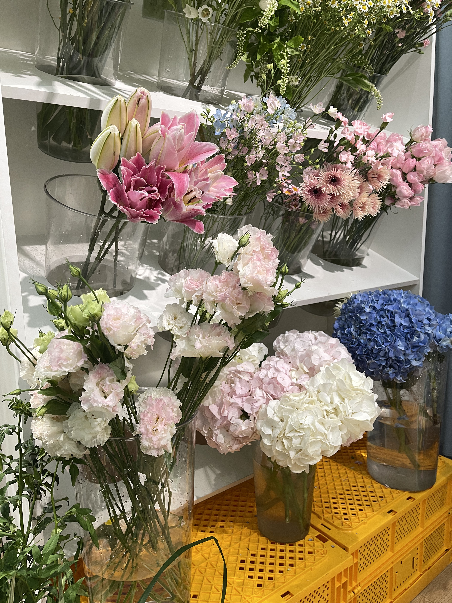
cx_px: 226
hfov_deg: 54.9
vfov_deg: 69.4
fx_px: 435
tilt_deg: -9.3
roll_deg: +1.7
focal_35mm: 25
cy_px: 302
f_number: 1.6
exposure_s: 1/50
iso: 80
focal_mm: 5.1
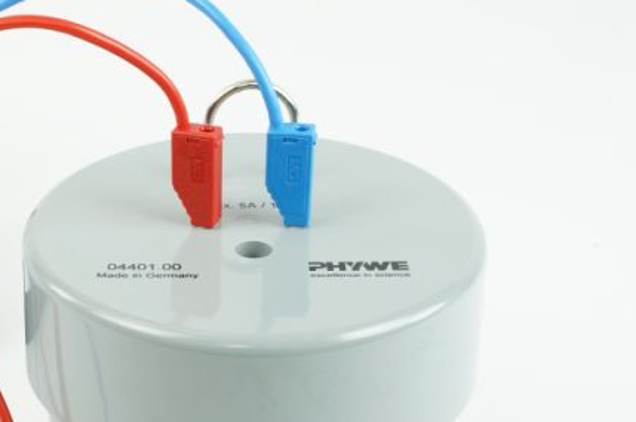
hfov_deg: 22.9
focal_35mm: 86
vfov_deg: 15.7
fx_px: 1518
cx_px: 31
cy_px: 375
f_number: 20
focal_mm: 36
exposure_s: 1/30
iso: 1600
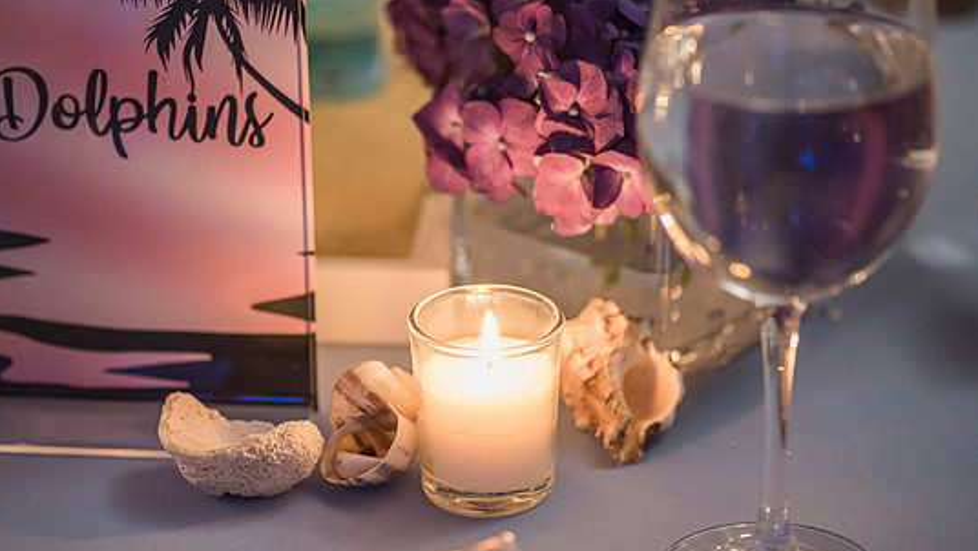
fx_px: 2646
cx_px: 453
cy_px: 233
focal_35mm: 102
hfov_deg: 20.9
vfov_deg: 11.9
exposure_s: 1/60
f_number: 3.5
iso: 2500
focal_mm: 90
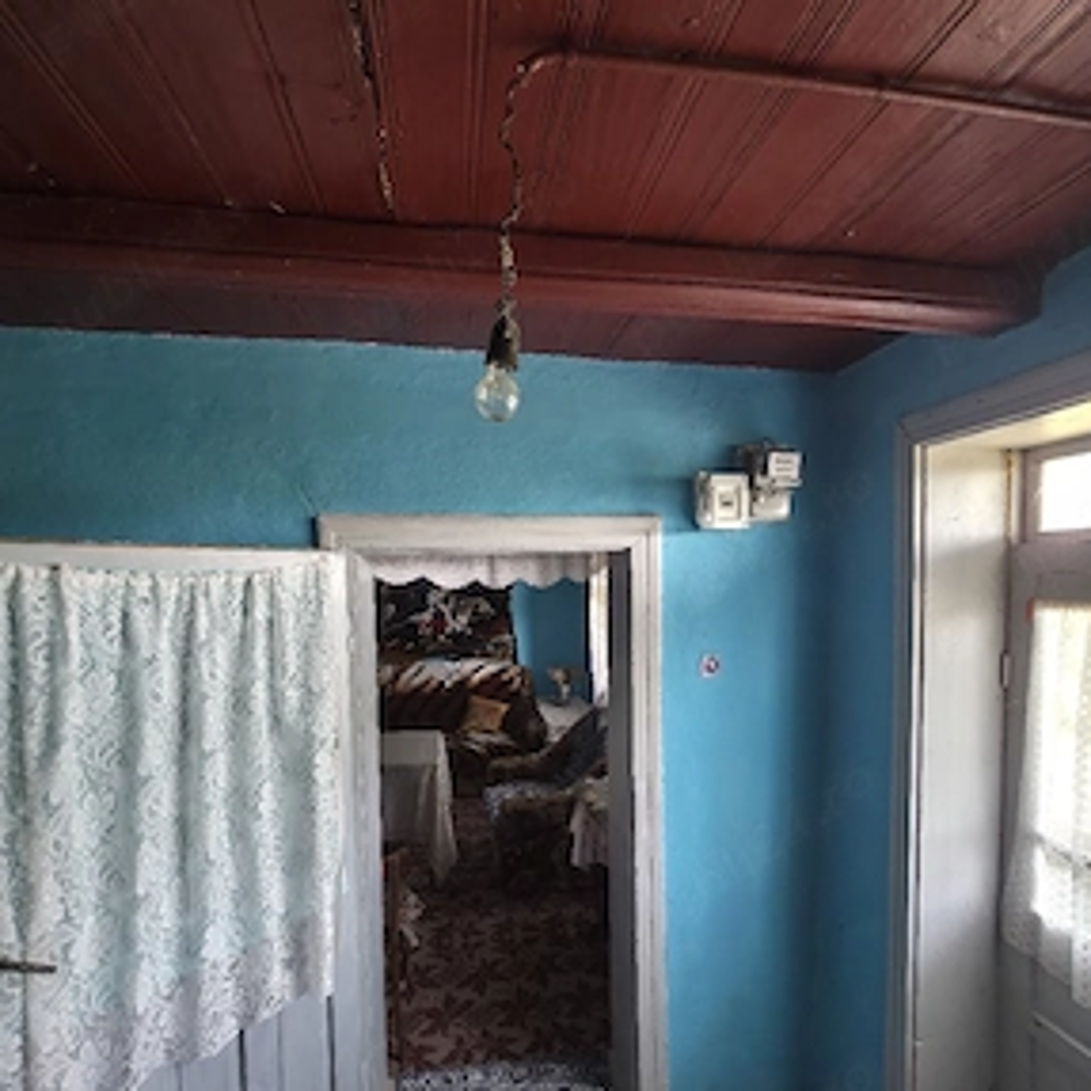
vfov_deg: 87.1
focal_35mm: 16
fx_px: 571
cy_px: 604
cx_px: 532
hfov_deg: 87.4
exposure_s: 1/25.1
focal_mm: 2.2
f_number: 1.9
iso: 160
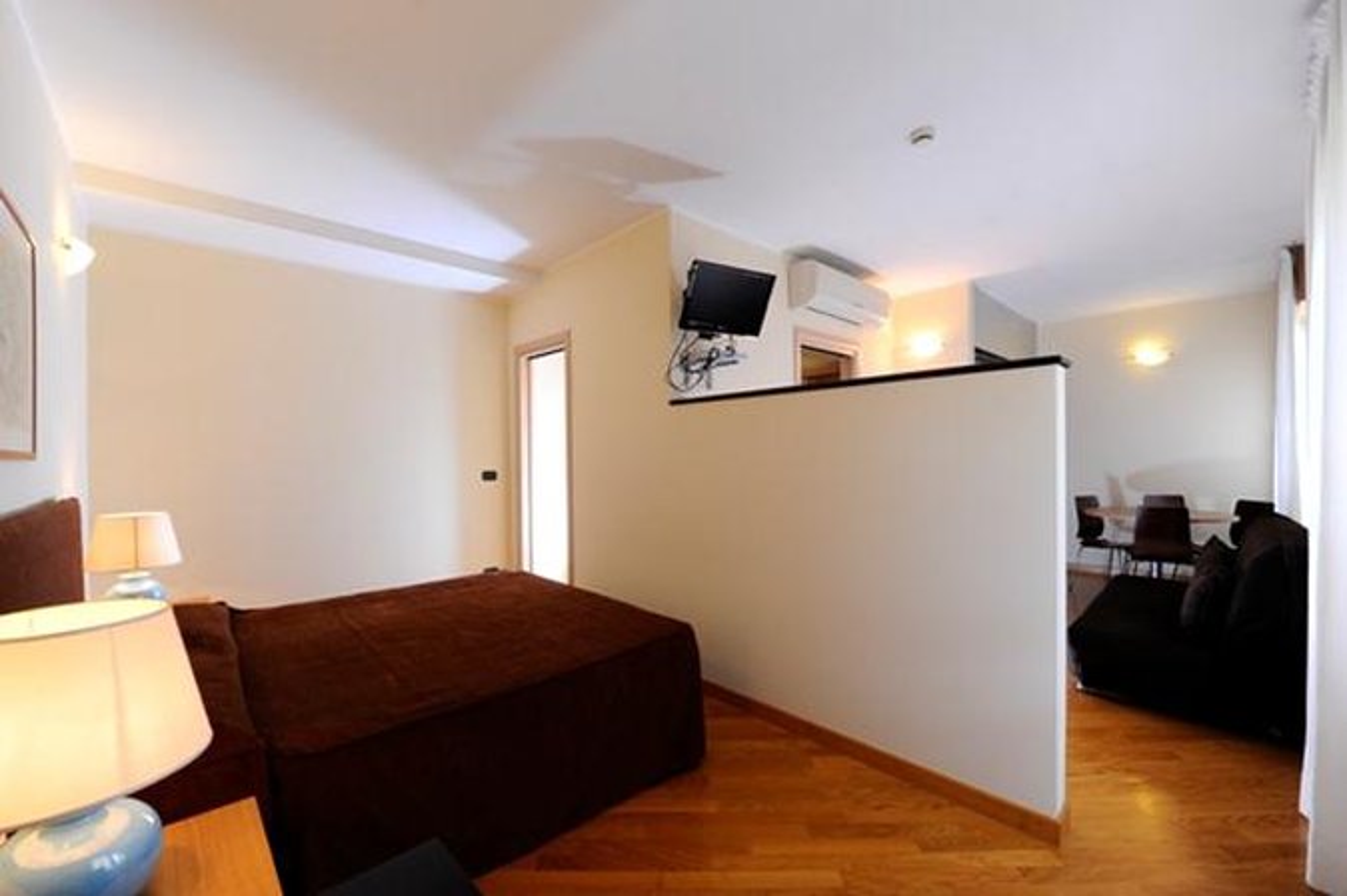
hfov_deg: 104.3
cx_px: 674
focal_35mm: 14
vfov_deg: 81.1
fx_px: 523
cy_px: 448
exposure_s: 1/40
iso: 1000
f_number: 9
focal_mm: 14
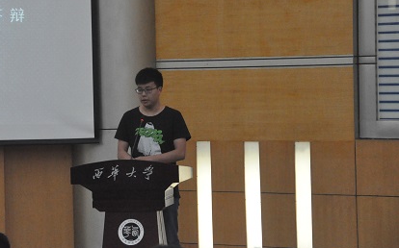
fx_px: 1836
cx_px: 138
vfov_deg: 7.7
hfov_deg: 12.4
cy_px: 100
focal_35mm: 169
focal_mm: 82
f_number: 5
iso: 3200
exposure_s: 1/160
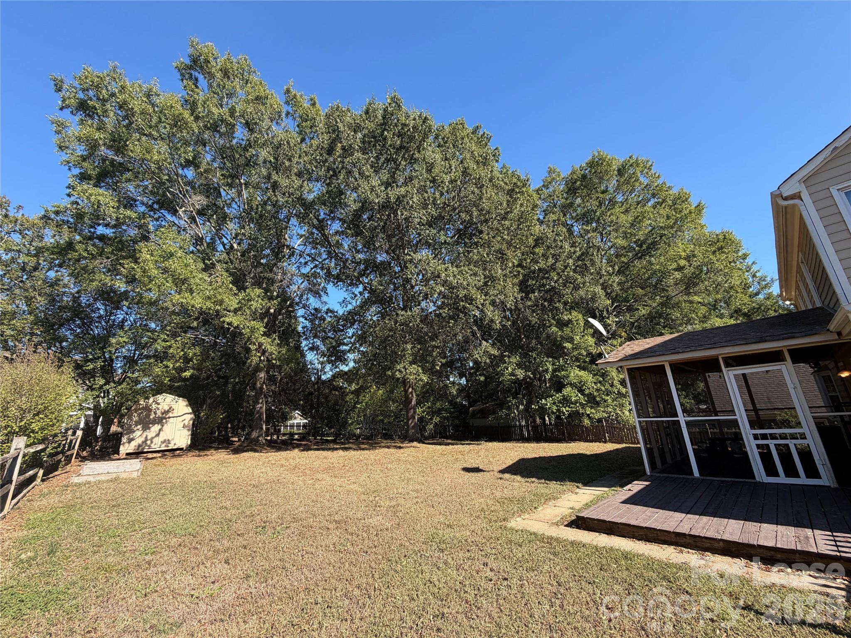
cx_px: 426
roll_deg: +4.1
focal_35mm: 14
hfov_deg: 102.1
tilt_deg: +15.9
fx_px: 344
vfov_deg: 85.7
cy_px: 319
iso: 40
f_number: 2.2
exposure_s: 1/554
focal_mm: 2.22
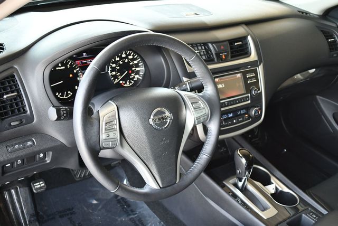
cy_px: 113
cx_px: 169
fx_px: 376
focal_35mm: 40
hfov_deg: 48.4
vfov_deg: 33.5
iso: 800
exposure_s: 1/125
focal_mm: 20
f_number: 3.8
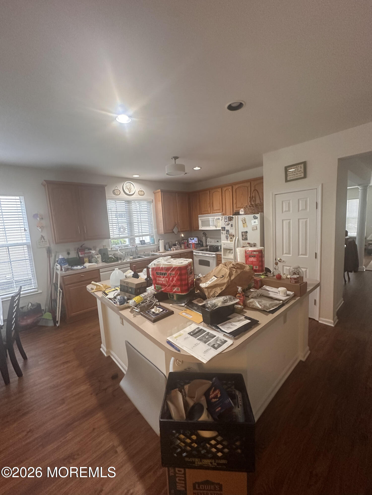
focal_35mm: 14
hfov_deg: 85.7
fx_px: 201
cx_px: 186
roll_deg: +3.2
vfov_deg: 102.1
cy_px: 248
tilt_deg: -6.5
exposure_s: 1/60
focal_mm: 2.22
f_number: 2.2
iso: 320
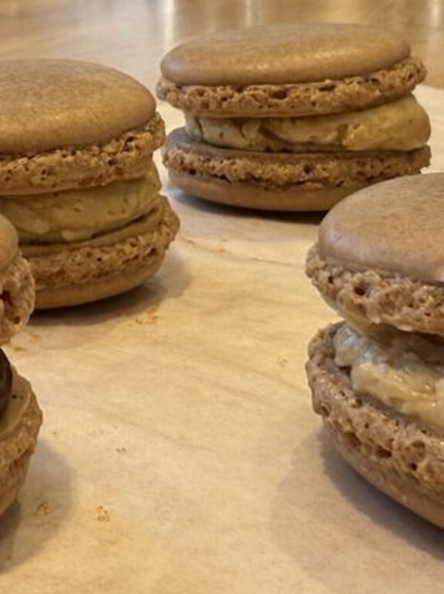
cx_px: 320
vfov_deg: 31.1
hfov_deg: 25.0
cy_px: 20
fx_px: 994
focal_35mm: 58
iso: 100
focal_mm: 2.22
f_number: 2.2
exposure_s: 1/120
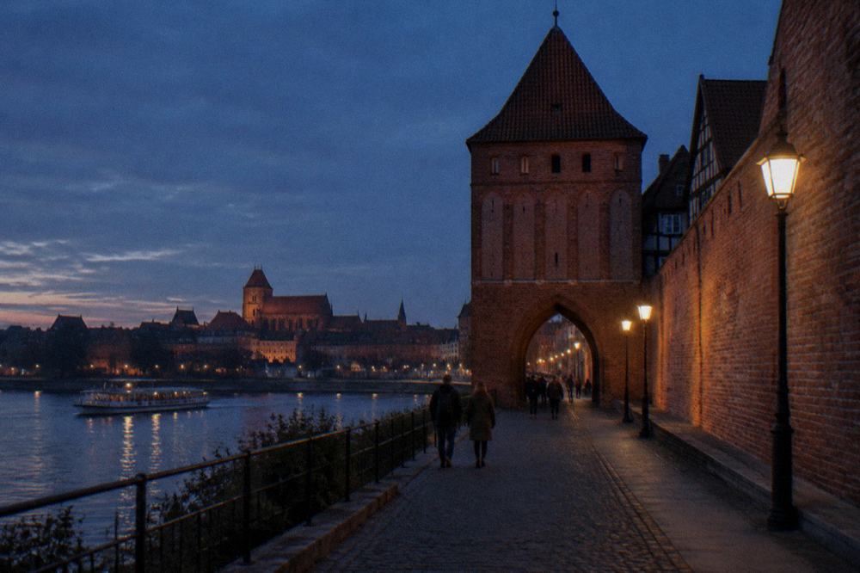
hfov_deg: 41.1
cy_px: 286
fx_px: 1146
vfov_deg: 28.1
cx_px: 430
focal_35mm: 48
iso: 5000
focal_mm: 48
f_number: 9
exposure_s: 1/25
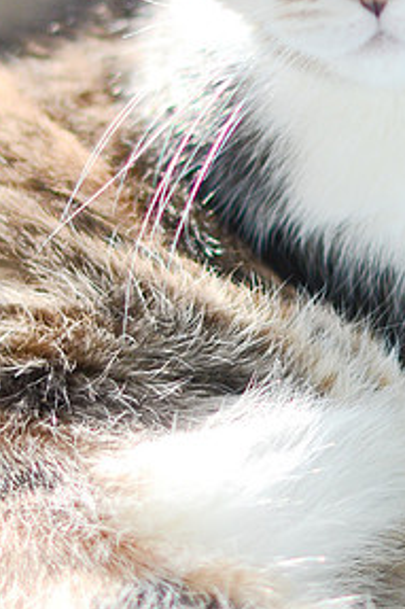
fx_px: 3750
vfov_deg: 9.3
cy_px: 346
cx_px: 362
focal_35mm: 222
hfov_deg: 6.2
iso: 250
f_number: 1.8
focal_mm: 50
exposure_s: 1/4000
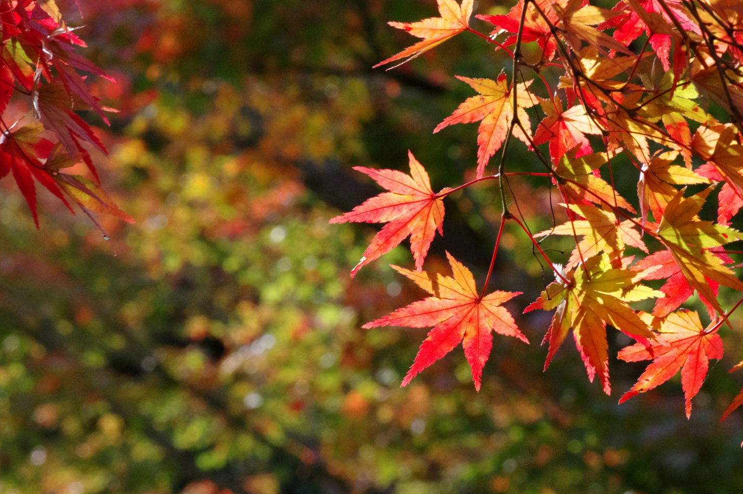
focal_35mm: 212
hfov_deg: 9.7
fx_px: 4372
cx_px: 408
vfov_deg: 6.5
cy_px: 173
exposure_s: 1/400
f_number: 11
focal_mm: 100
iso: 1600
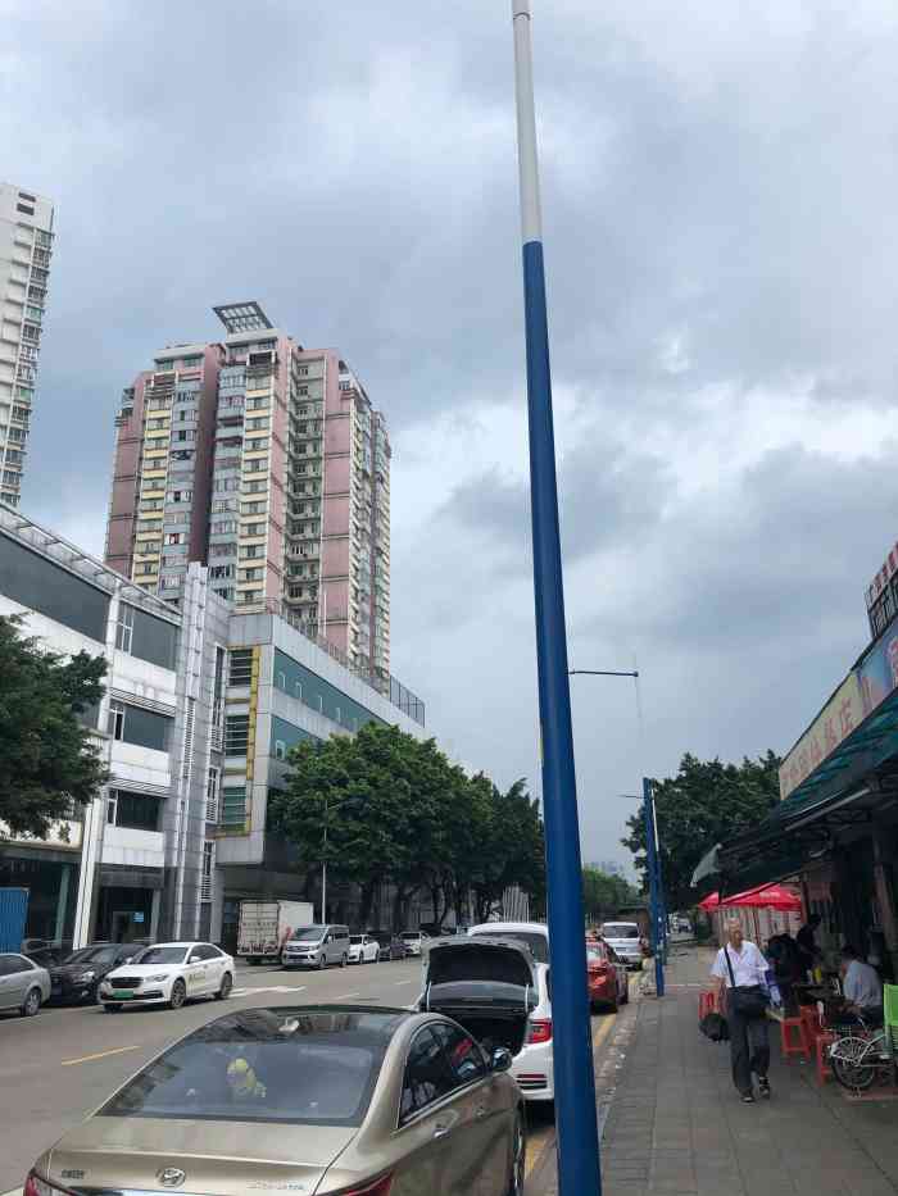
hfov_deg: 49.8
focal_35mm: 28
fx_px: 968
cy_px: 598
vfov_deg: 63.4
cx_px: 449
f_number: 1.8
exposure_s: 1/1116
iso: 20
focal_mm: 3.99
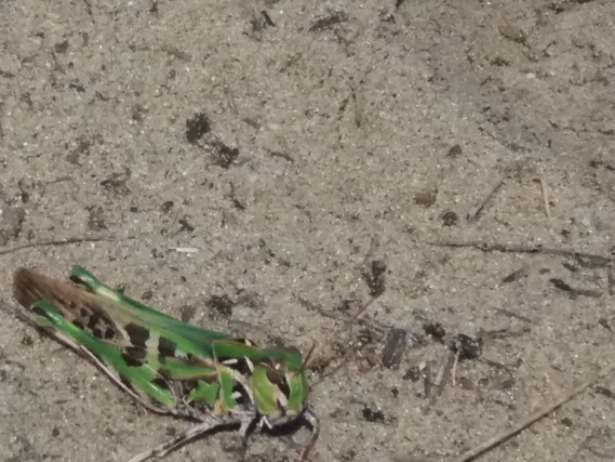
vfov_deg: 34.3
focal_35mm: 42
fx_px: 746
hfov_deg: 43.6
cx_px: 169
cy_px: 189
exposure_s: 1/3122
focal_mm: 3.7
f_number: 1.9
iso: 64
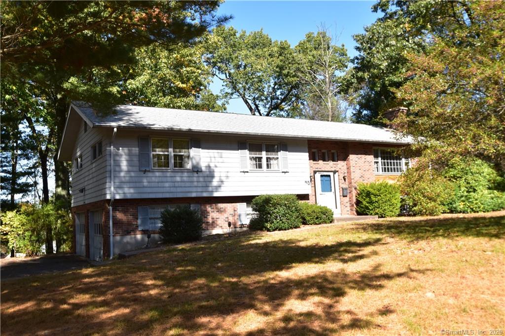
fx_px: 421
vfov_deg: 43.6
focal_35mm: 30
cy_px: 168
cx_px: 252
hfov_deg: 61.9
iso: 400
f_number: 10
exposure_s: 1/320
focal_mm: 20
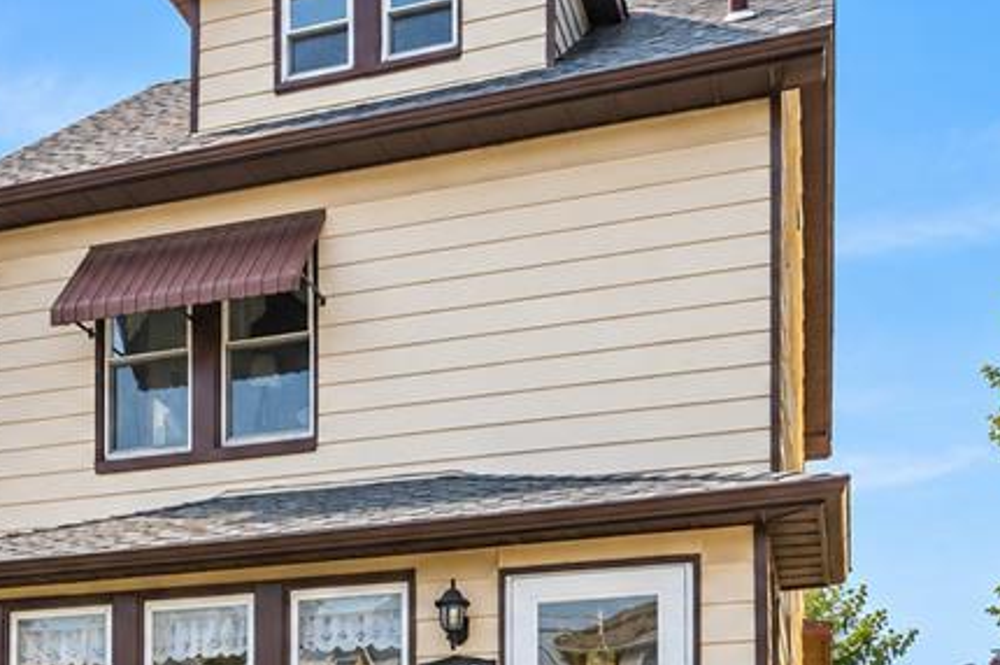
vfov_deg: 26.5
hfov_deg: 37.9
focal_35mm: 50
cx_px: 170
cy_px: 512
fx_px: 1388
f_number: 8
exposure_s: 1/5000
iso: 2500
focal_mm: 21
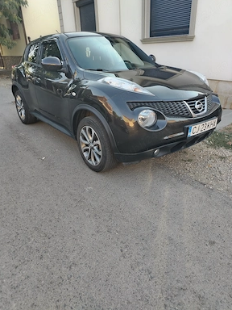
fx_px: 223
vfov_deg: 69.4
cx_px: 117
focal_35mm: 25
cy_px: 156
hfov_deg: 54.9
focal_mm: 5.25
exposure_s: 1/50
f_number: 1.75
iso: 104
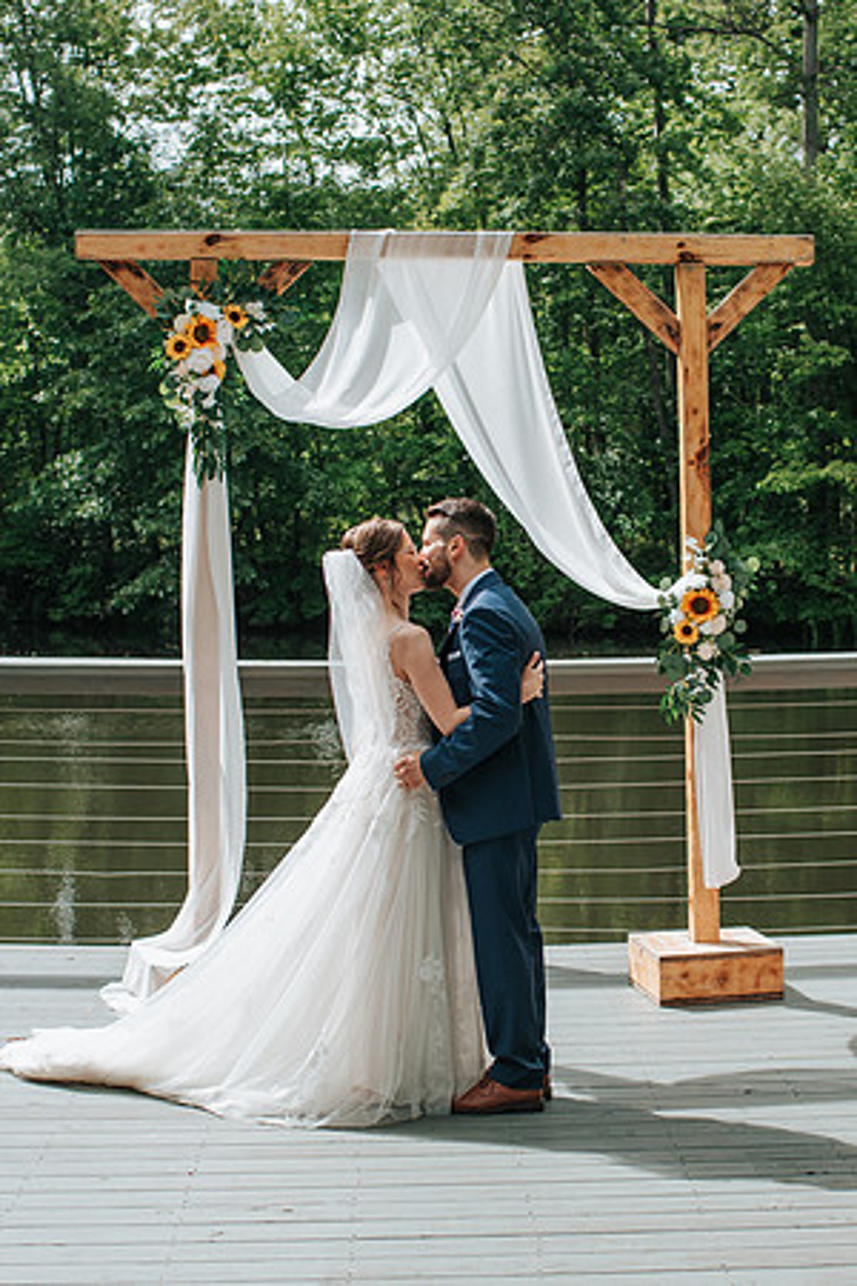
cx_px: 514
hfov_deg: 19.9
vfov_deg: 29.4
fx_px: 2444
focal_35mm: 68
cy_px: 717
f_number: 3.5
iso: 100
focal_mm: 35
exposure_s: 1/800
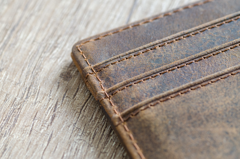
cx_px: 120
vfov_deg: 10.1
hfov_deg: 15.2
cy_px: 80
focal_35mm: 135
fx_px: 898
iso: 100
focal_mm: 90
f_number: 10
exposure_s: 1.6
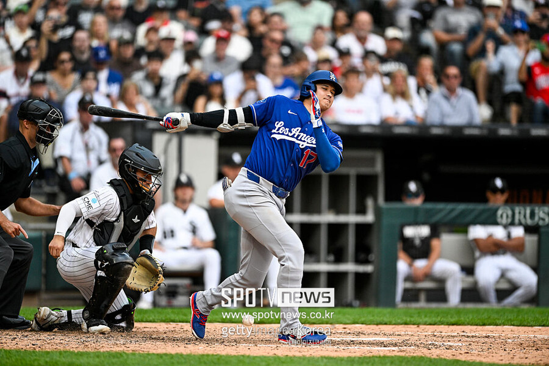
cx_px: 274
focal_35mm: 400
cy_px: 183
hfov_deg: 5.2
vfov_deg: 3.4
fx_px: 6100
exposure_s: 1/2500
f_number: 2.8
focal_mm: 400
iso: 1600
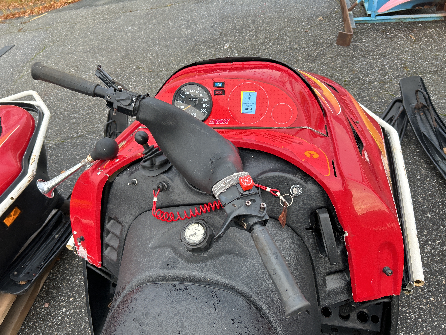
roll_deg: +16.6
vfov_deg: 53.1
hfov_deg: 67.3
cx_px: 223
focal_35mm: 26
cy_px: 168
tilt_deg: -42.2
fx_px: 335
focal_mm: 5.7
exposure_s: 1/121
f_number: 1.5
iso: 32
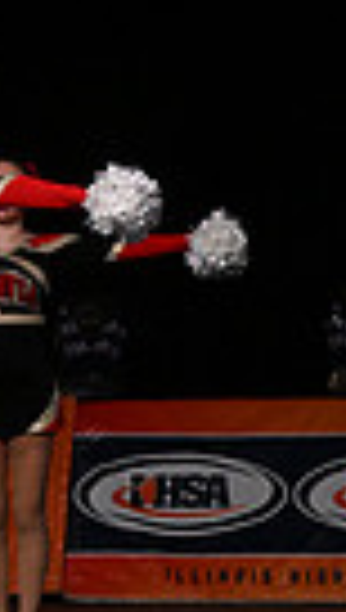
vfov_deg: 6.5
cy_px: 353
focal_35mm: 330
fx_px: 5356
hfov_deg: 3.6
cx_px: -813
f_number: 4
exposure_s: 1/1000
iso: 6400
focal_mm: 74
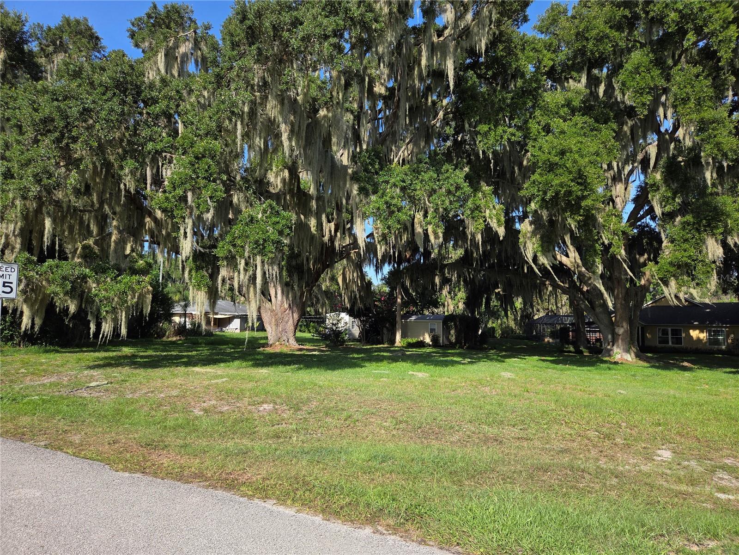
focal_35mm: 23
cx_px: 370
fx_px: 491
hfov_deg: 73.9
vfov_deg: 58.9
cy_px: 278
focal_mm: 5.4
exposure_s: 1/2929
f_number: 1.8
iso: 80
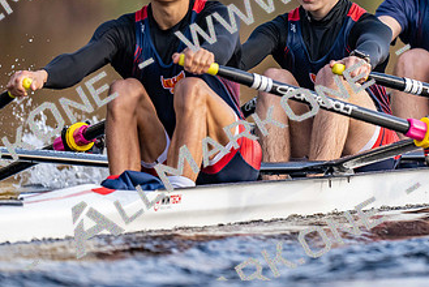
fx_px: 12607
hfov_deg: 1.9
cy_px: 57
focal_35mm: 1057
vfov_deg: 1.3
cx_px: 336
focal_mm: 600
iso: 1250
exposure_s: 1/2500
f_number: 4
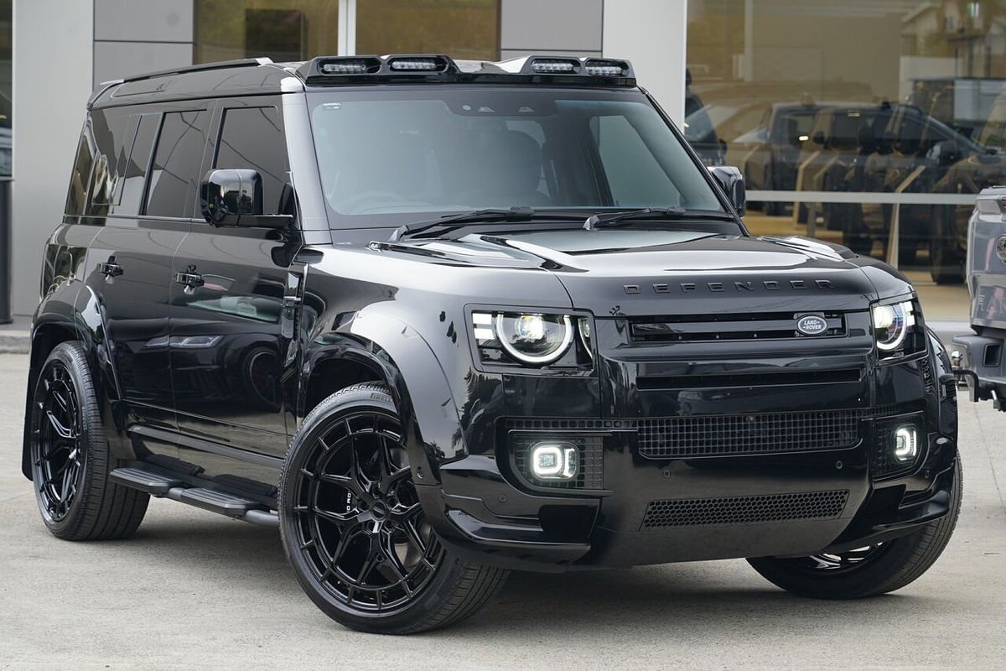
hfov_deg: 19.5
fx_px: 2934
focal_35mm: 105
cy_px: 336
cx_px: 503
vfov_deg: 13.0
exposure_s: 1/100
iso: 1000
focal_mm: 105
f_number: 7.1
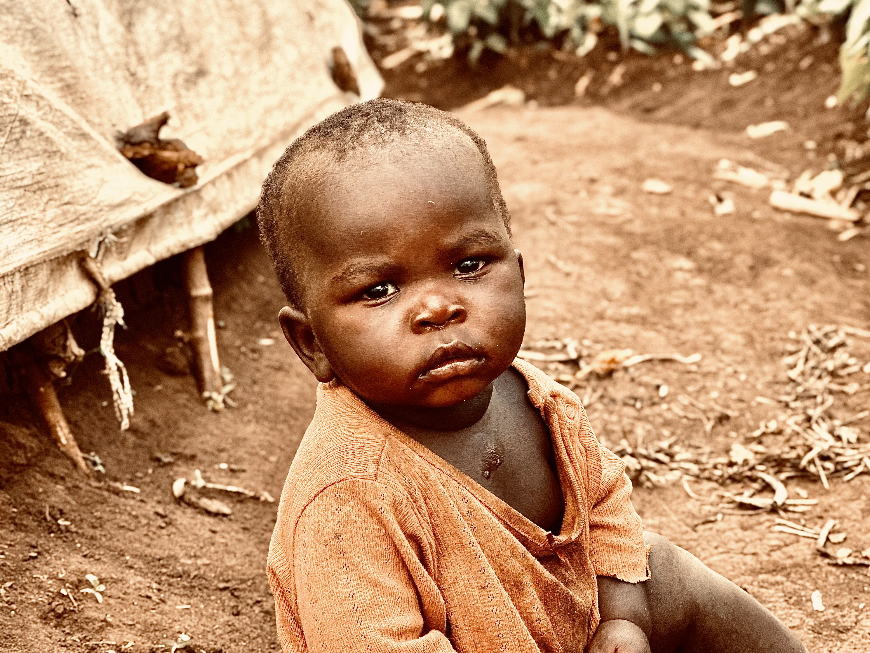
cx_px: 433
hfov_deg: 25.0
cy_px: 325
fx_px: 1960
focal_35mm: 78
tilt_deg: -12.7
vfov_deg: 18.9
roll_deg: +4.8
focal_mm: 9
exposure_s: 1/90
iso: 250
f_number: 2.8
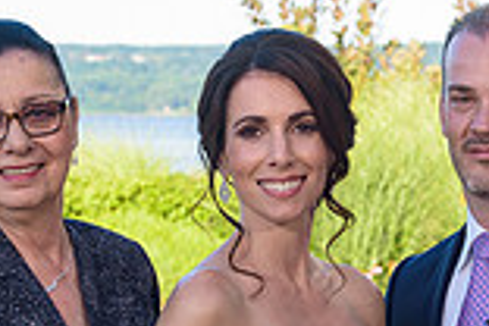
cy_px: 337
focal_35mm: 179
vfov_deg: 7.6
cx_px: 326
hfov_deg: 11.5
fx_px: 2431
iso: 200
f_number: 4
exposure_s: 1/250
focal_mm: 48
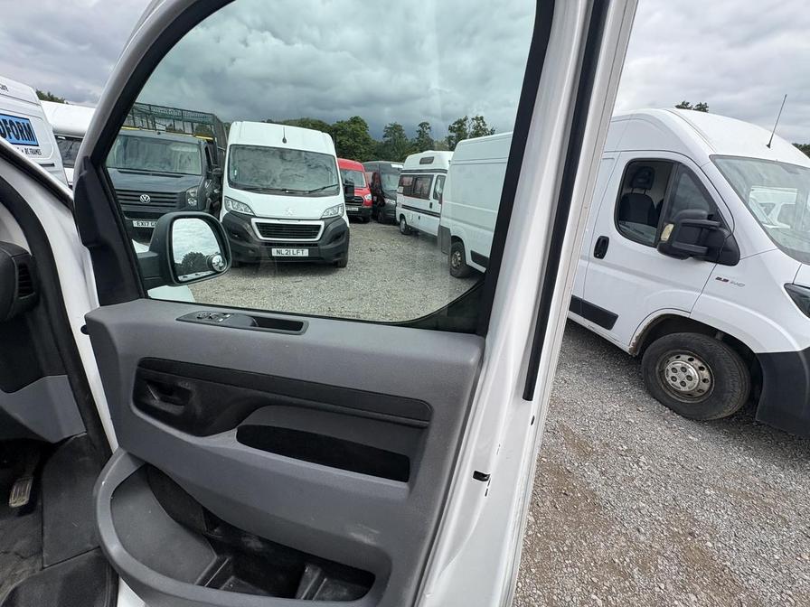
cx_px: 405
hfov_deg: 102.1
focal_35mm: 14
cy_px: 304
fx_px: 328
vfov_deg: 85.7
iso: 50
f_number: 2.2
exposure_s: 1/1323
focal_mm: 2.22
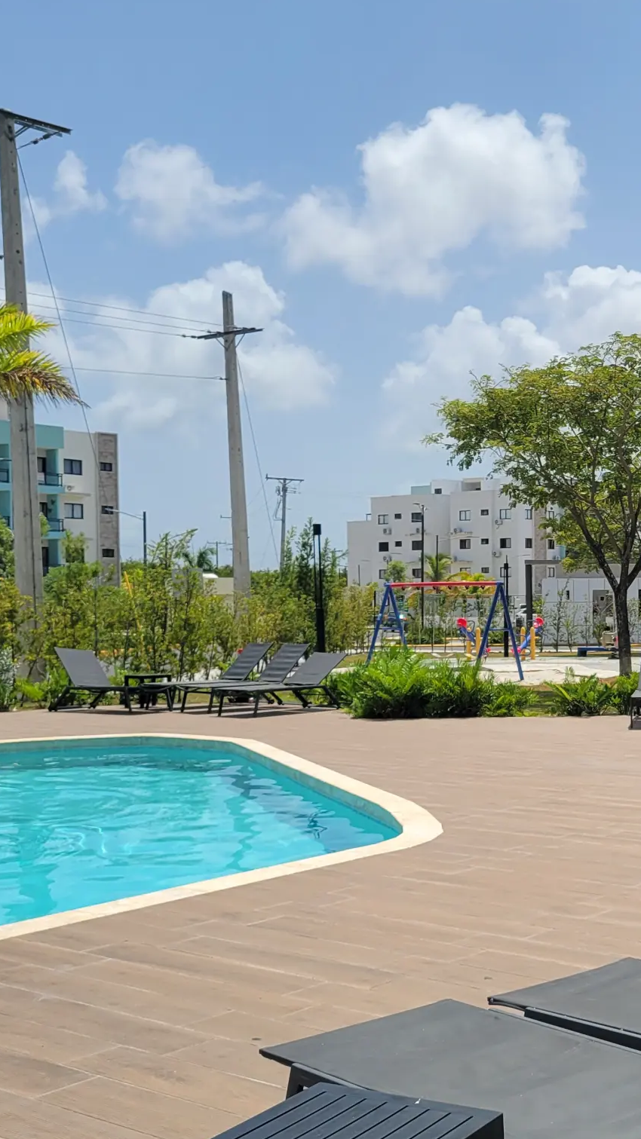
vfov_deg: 42.8
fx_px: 1450
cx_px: 630
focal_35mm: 48
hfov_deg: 23.9
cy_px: 642
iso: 40
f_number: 1.8
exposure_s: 1/4444
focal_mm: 5.4
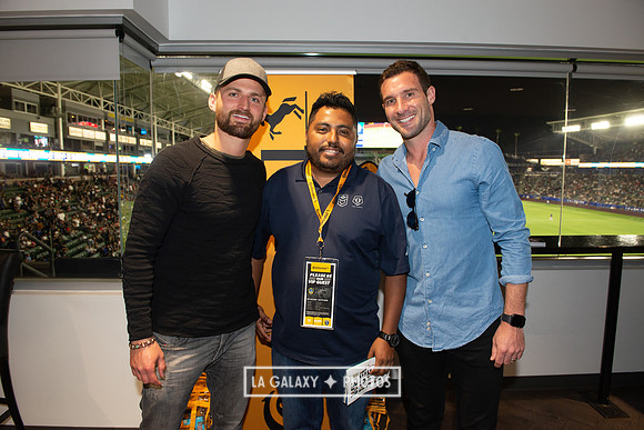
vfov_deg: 53.2
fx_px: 429
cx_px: 322
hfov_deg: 73.7
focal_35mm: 24
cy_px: 215
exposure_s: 1/60
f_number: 6.3
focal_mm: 24
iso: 640
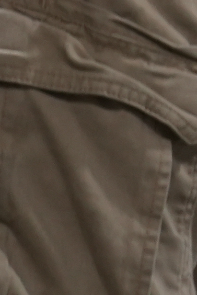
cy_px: -226
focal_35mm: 421
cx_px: 1256
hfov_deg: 2.9
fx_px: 3453
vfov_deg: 4.8
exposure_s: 1/40
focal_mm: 37
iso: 800
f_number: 5.6
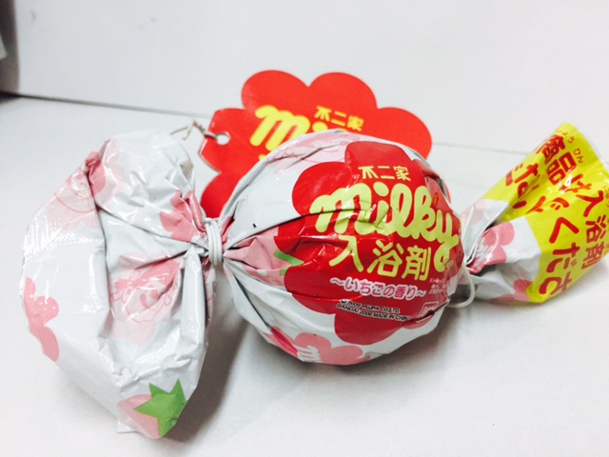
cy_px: 228
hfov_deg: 61.7
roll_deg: +0.4
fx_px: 510
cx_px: 304
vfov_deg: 48.2
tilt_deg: -31.4
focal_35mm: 29
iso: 80
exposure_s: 1/33
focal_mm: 4.15
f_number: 2.2
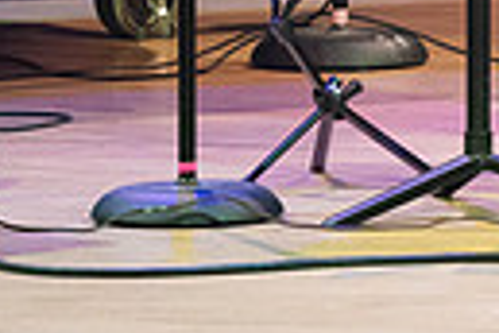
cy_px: -397
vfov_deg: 0.8
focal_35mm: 1675
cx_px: 948
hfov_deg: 1.2
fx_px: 23216
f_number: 5.6
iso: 3200
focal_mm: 373
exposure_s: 1/250
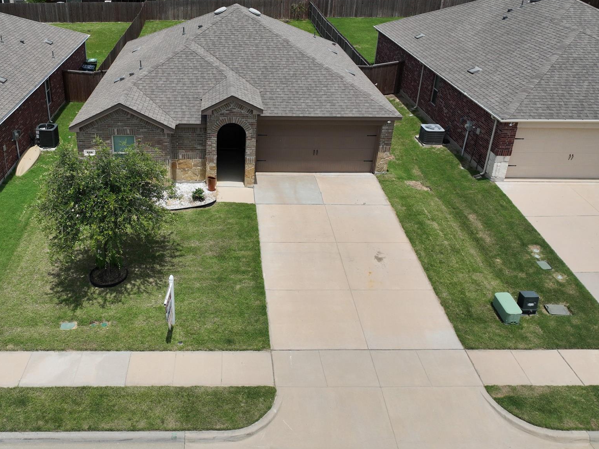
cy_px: 194
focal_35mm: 32
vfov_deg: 44.0
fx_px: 554
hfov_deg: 55.8
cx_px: 208
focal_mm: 12.29
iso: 140
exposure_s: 1/3200
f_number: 2.8
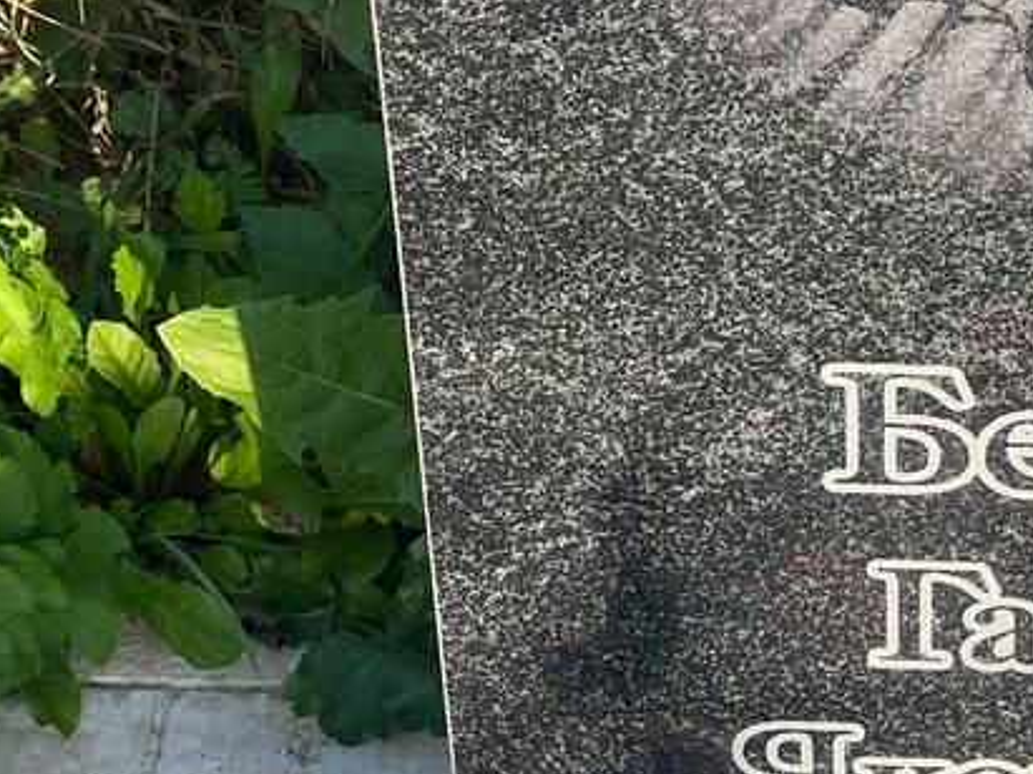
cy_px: 704
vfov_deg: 9.8
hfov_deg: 13.0
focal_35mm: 150
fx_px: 4475
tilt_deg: -44.8
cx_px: 985
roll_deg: -0.2
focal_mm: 9
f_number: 2.8
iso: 32
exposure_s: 1/187
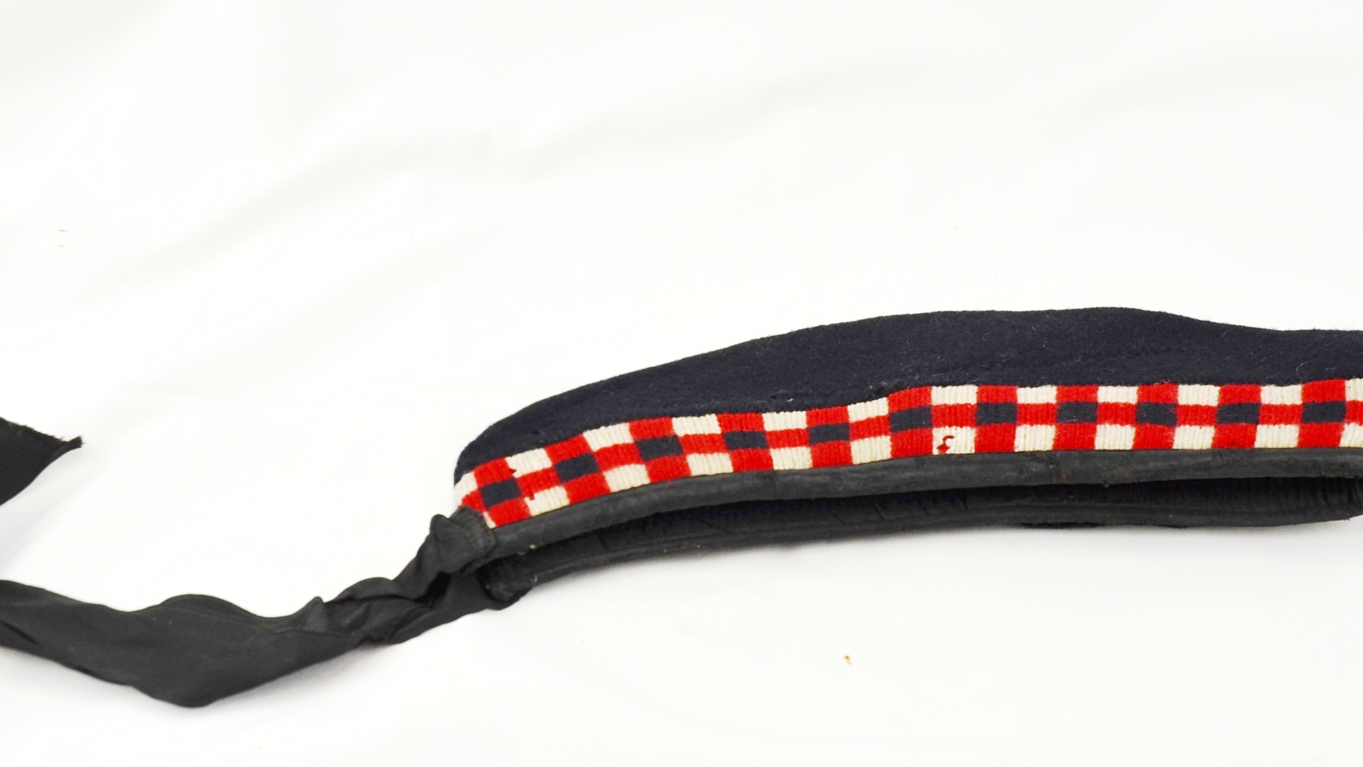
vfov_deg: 19.7
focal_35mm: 61
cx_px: 755
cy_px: 433
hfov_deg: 34.3
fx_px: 2205
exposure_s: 1/125
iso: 250
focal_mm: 28
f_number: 5.6
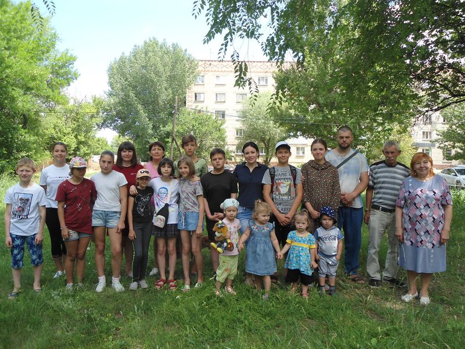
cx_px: 232
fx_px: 349
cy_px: 174
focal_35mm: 26
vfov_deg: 53.1
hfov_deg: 67.3
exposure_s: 1/320
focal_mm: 4.7
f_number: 2.8
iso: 80
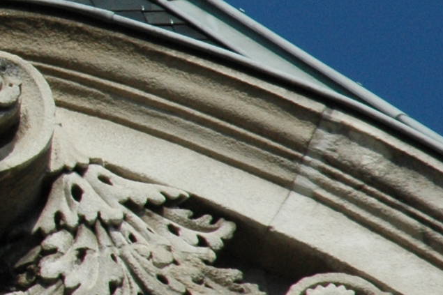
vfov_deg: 2.8
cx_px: -603
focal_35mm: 497
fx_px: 6114
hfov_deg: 4.1
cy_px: -34
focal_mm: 70
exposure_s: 1/640
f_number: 13
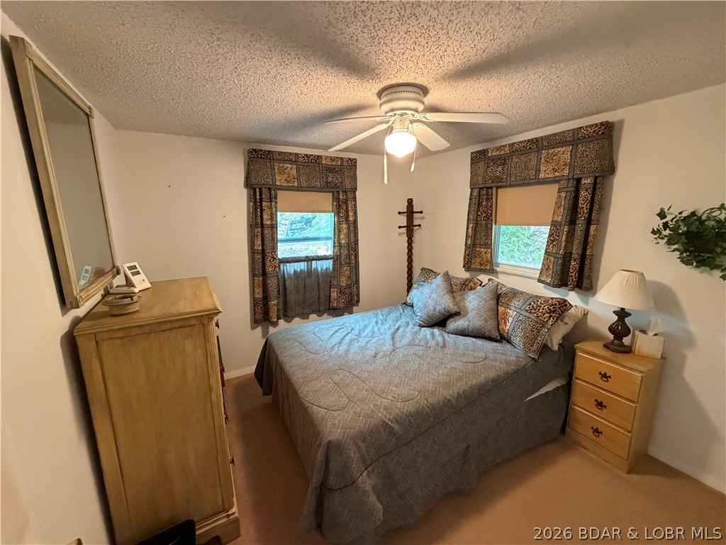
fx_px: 294
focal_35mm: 14
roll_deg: +0.8
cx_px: 363
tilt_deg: -12.1
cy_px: 272
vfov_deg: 85.7
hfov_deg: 102.1
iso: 800
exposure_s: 1/60
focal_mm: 2.22
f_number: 2.2
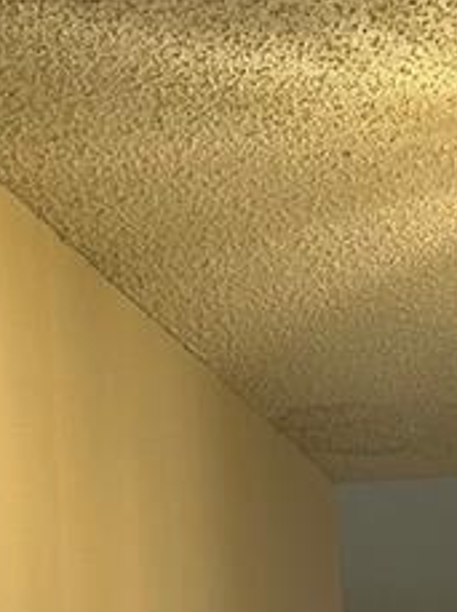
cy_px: 1293
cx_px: 700
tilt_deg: -6.4
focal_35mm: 126
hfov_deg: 11.2
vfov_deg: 13.1
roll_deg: +2.2
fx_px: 2224
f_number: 1.78
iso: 160
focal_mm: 6.86
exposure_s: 1/120
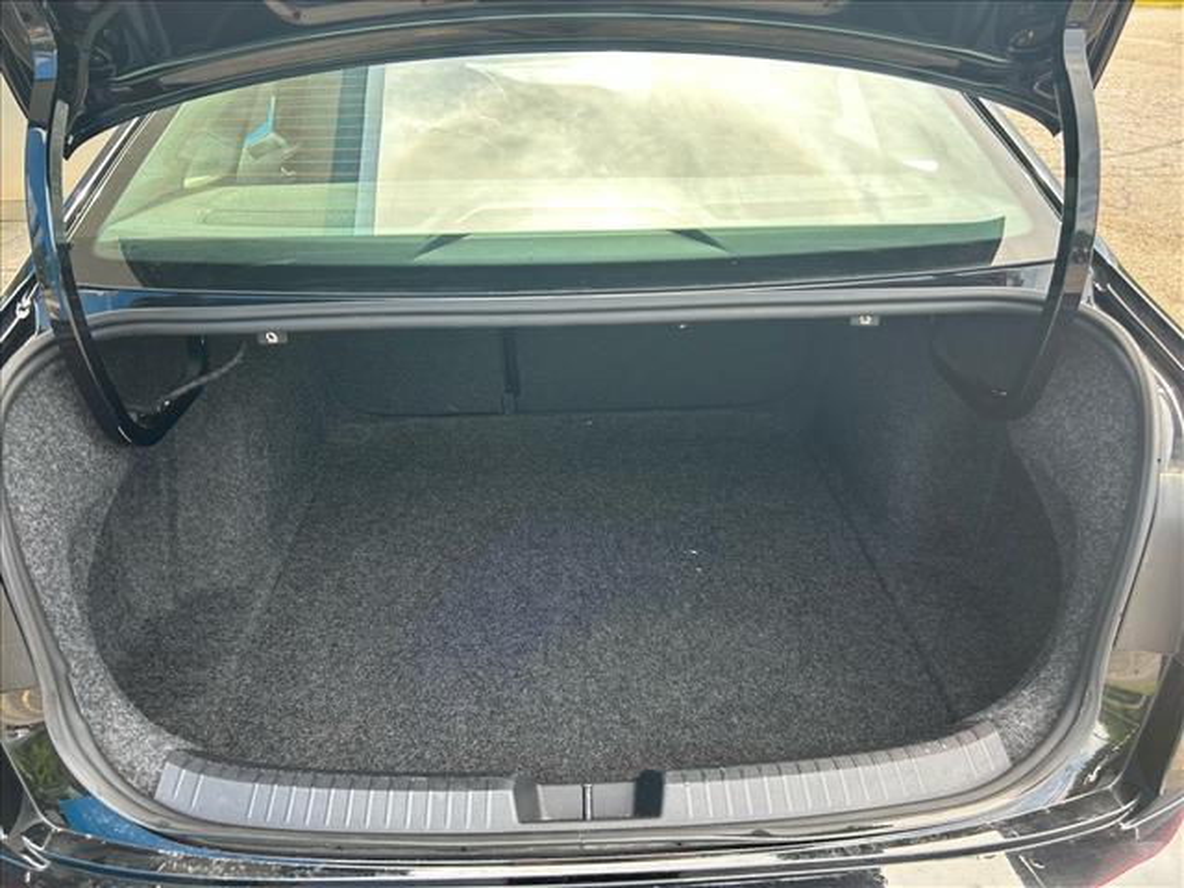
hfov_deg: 67.3
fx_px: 889
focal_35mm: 26
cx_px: 592
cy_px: 444
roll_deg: +2.0
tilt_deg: -28.1
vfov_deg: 53.1
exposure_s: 1/277
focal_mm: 5.7
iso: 50
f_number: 1.5
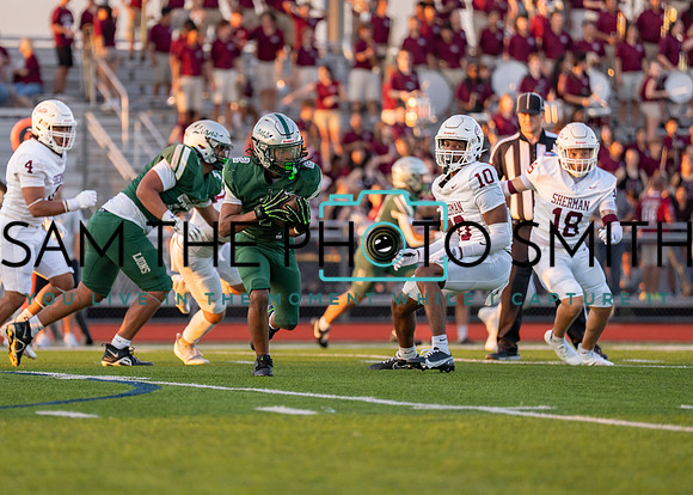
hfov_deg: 7.4
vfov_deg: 5.3
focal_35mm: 273
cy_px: 230
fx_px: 5381
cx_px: 285
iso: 500
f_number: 2.8
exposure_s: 1/1250
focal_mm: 200
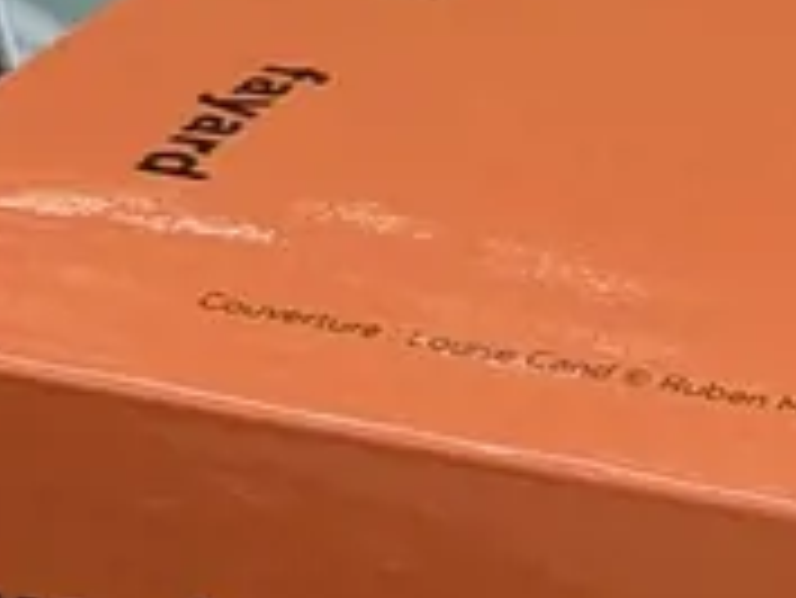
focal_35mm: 326
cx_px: 2033
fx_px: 7502
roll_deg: -1.1
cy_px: 477
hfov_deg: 5.8
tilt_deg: -26.5
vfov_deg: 4.6
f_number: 1.78
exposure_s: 1/218
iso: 64
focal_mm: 6.76
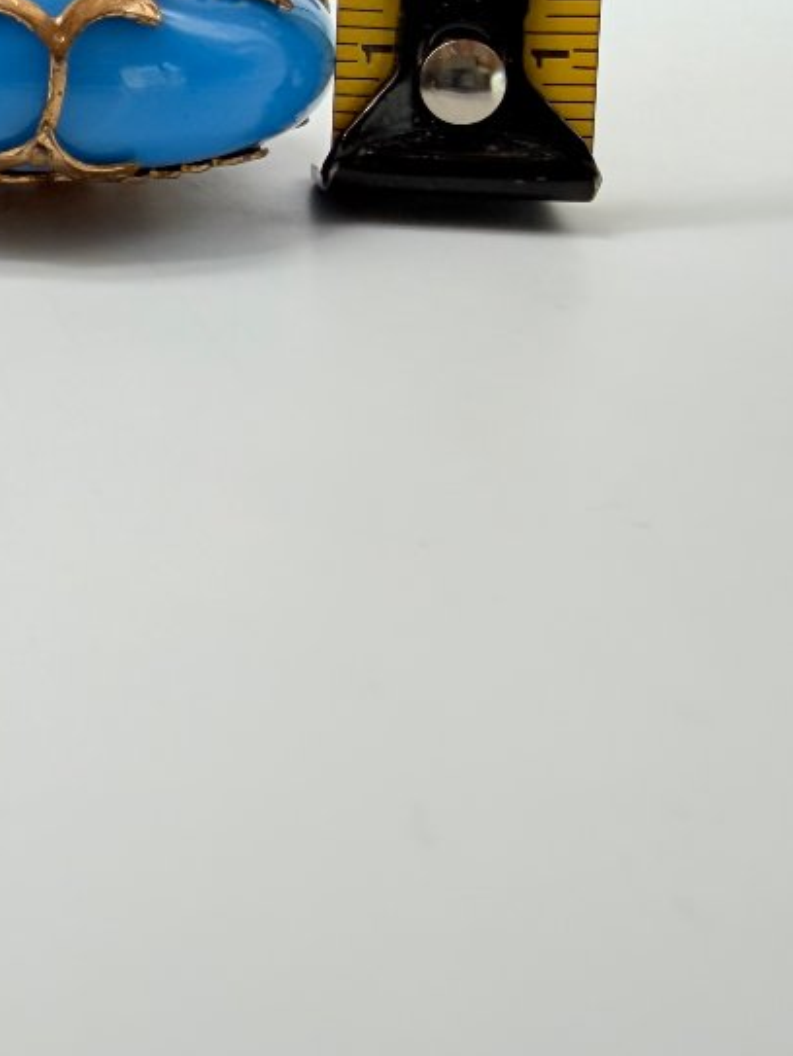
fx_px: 1617
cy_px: 0
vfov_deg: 33.1
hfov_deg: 25.9
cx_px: -33
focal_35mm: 53
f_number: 2.2
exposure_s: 1/507
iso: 50
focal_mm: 2.22
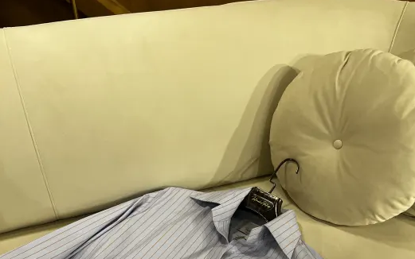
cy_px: 214
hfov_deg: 52.7
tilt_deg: -47.1
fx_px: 419
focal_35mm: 37
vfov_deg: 33.3
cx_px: 208
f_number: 1.5
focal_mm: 5.7
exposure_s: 1/100
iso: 100
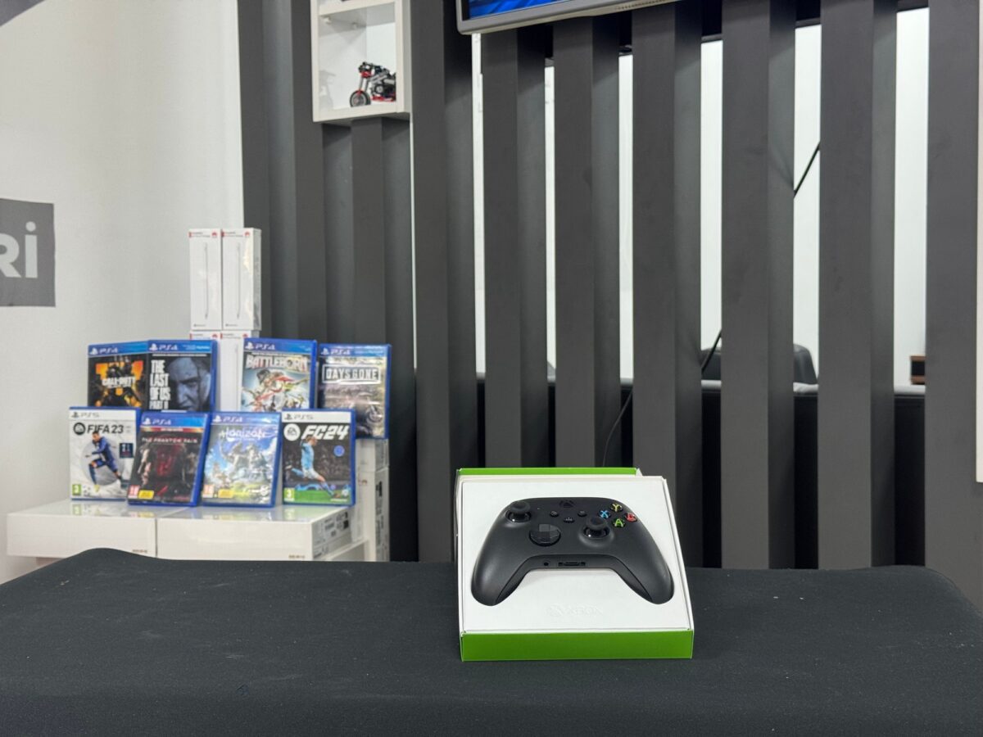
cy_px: 368
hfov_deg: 39.7
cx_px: 492
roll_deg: -0.1
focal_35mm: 48
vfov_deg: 30.3
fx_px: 1363
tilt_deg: -1.9
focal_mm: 6.76
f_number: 1.78
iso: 160
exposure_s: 1/60
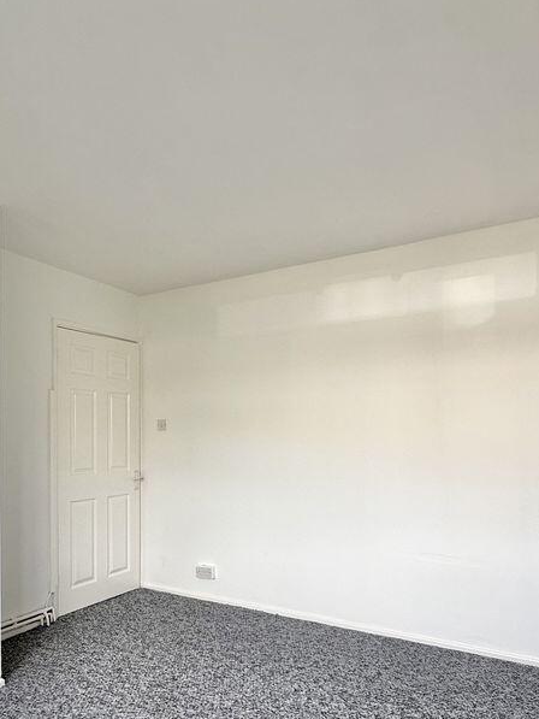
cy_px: 437
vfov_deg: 70.7
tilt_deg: -0.3
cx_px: 268
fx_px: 498
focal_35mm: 24
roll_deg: +0.3
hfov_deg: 56.8
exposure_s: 1/99
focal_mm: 2.22
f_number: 2.2
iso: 50
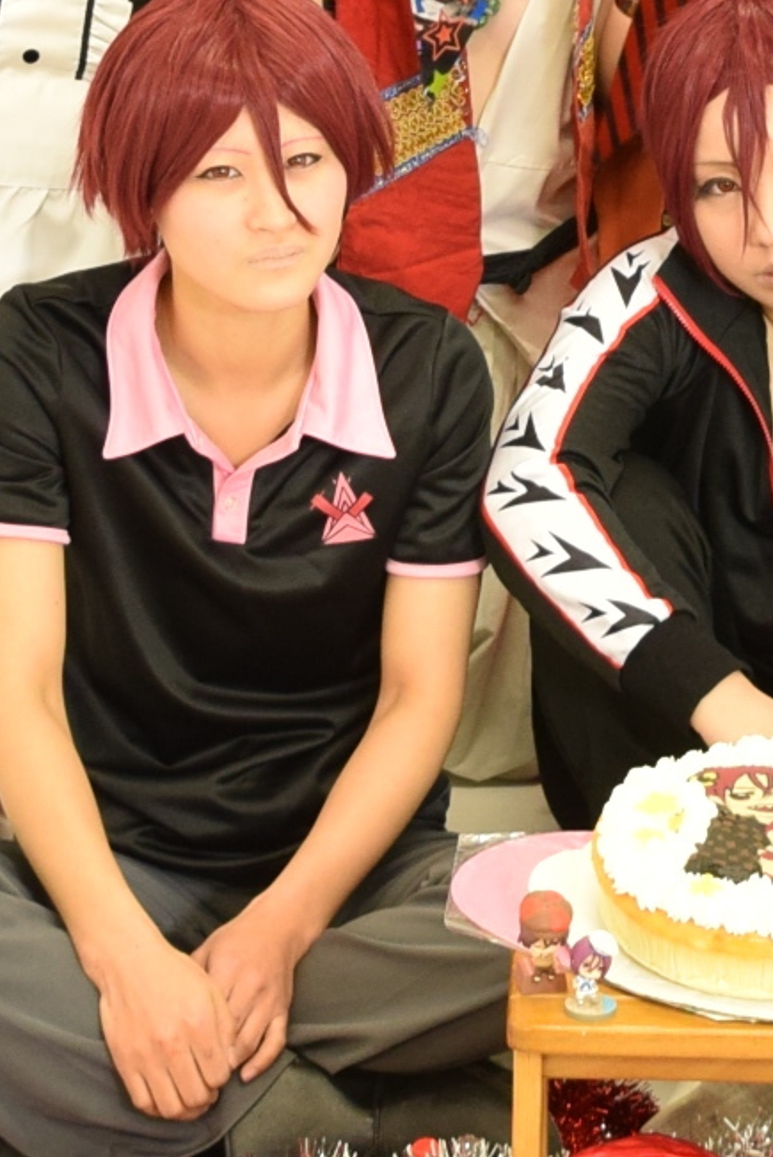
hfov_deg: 11.0
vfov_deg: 16.5
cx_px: 604
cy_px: 373
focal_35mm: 124
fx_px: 3987
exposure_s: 1/80
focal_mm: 18
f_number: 4.5
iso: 640
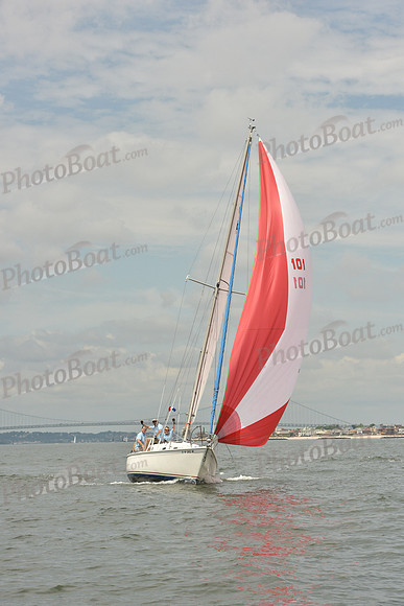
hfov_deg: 13.4
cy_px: 303
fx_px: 1716
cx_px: 202
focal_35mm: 102
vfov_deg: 20.0
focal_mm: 102
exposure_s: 1/1250
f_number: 10
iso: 320
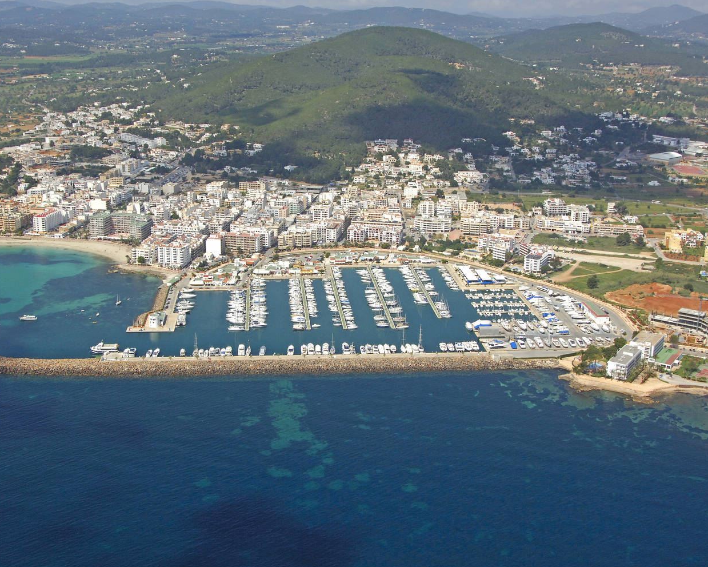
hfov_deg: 44.7
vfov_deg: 36.5
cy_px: 285
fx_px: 859
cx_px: 322
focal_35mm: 41
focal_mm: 24
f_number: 9
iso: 400
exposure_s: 1/1000
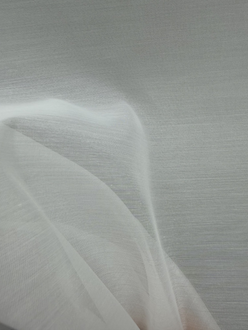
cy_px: 165
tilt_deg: -23.7
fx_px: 229
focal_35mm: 24
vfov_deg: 71.6
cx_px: 124
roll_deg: +1.2
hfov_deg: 56.8
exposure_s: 1/100
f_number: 2.2
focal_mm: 2.22
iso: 40
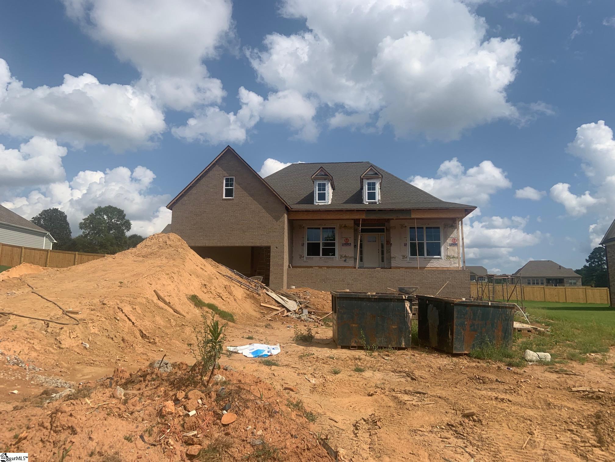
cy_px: 231
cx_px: 308
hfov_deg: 67.3
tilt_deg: +8.5
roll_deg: -1.4
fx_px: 462
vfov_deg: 53.1
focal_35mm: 26
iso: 25
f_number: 1.8
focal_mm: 4.25
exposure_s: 1/4274
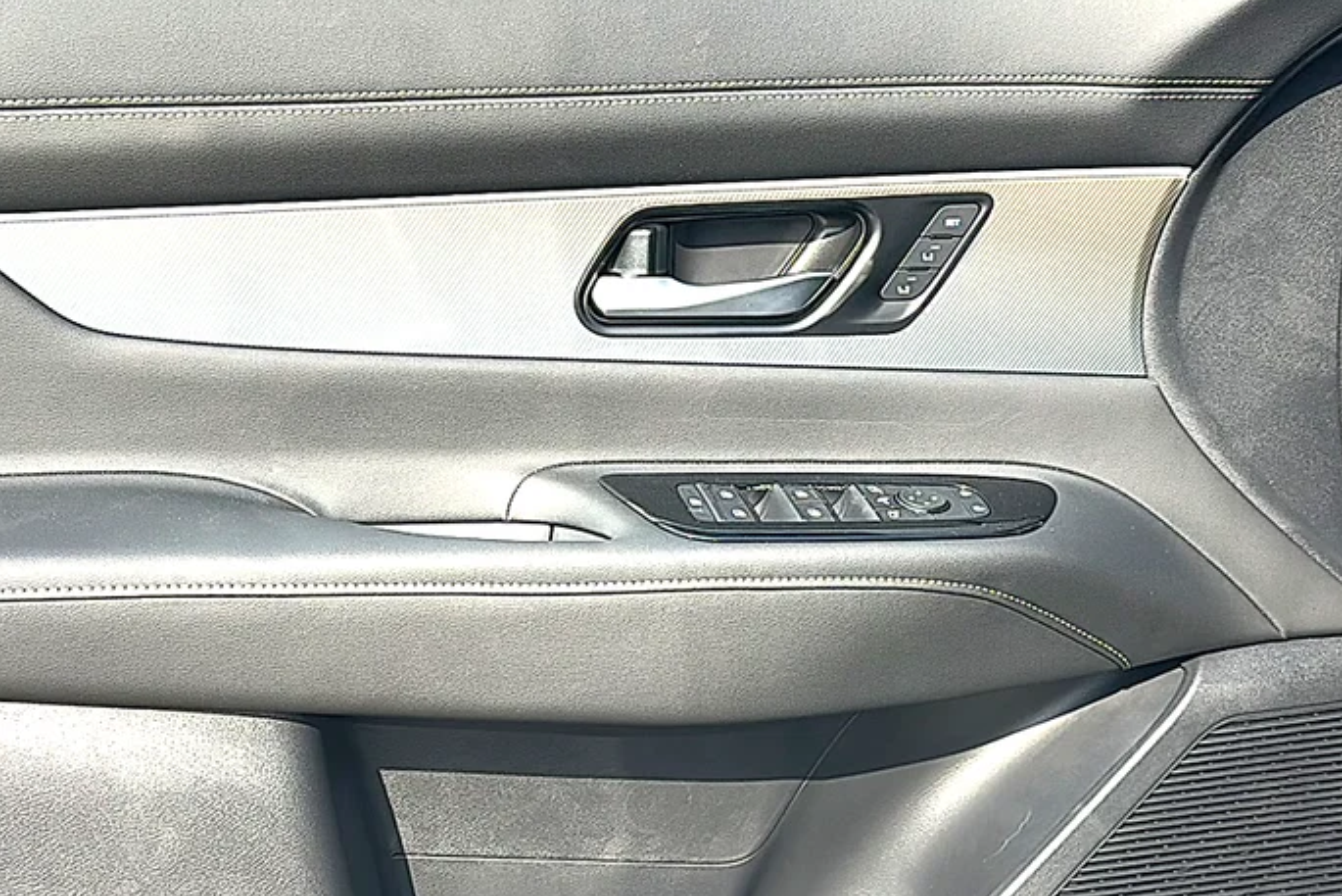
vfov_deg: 26.5
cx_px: 662
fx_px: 1901
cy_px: 493
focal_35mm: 51
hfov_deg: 38.9
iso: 80
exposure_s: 1/1098
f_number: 1.78
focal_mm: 6.86
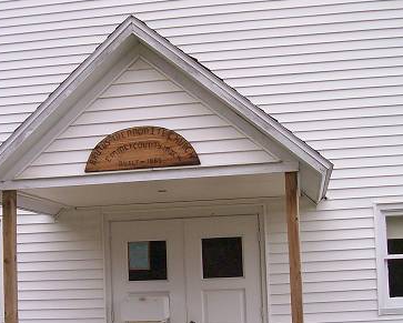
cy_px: 188
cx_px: 143
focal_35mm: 58
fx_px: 692
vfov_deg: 26.2
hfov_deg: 32.3
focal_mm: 6
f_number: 2.7
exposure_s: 1/645
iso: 80
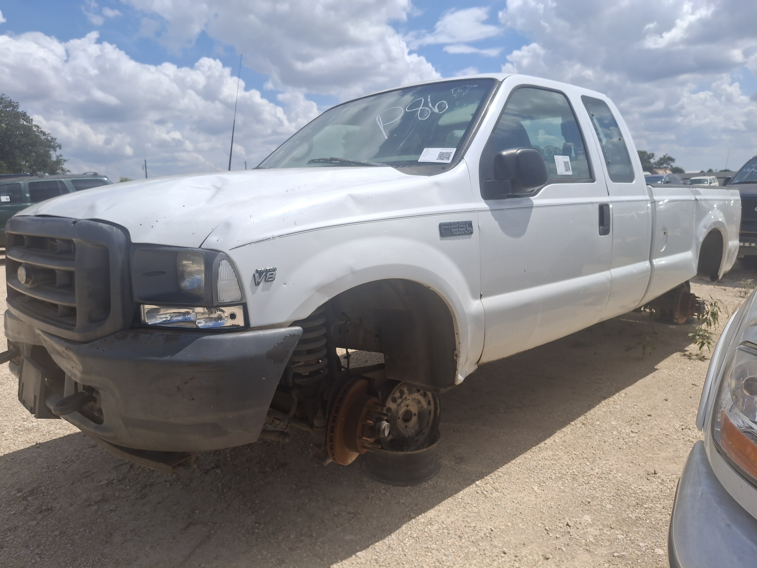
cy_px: 284
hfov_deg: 69.4
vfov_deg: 54.9
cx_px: 378
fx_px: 547
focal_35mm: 25
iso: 32
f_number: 1.8
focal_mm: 4.69
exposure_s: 1/3067
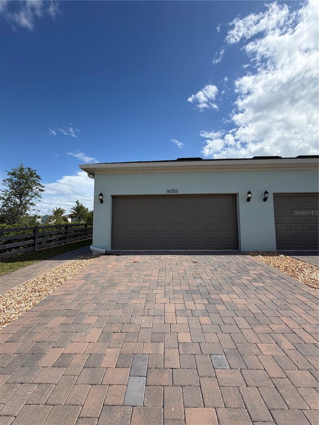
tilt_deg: +4.5
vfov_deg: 102.1
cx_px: 160
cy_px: 212
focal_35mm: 14
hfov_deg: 85.7
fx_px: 172
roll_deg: -0.2
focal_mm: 2.22
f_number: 2.2
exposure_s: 1/1167
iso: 20
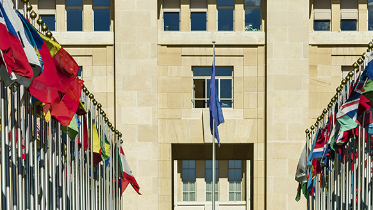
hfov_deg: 6.0
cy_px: 66
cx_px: 235
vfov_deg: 3.4
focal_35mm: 358
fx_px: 3540
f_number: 8
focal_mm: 175
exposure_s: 1/800
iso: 200
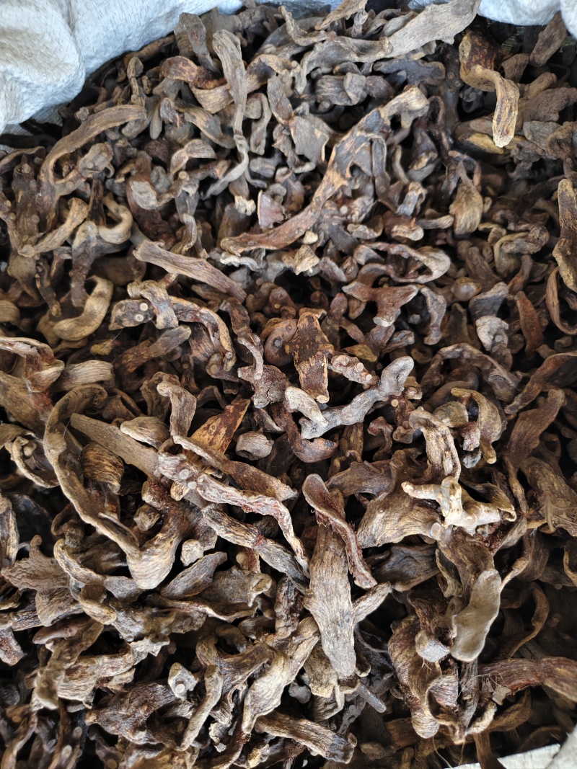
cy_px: 384
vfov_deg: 73.9
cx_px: 288
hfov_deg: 58.9
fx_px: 511
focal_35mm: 23
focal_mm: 5.56
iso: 892
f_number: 1.88
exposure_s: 1/33.3
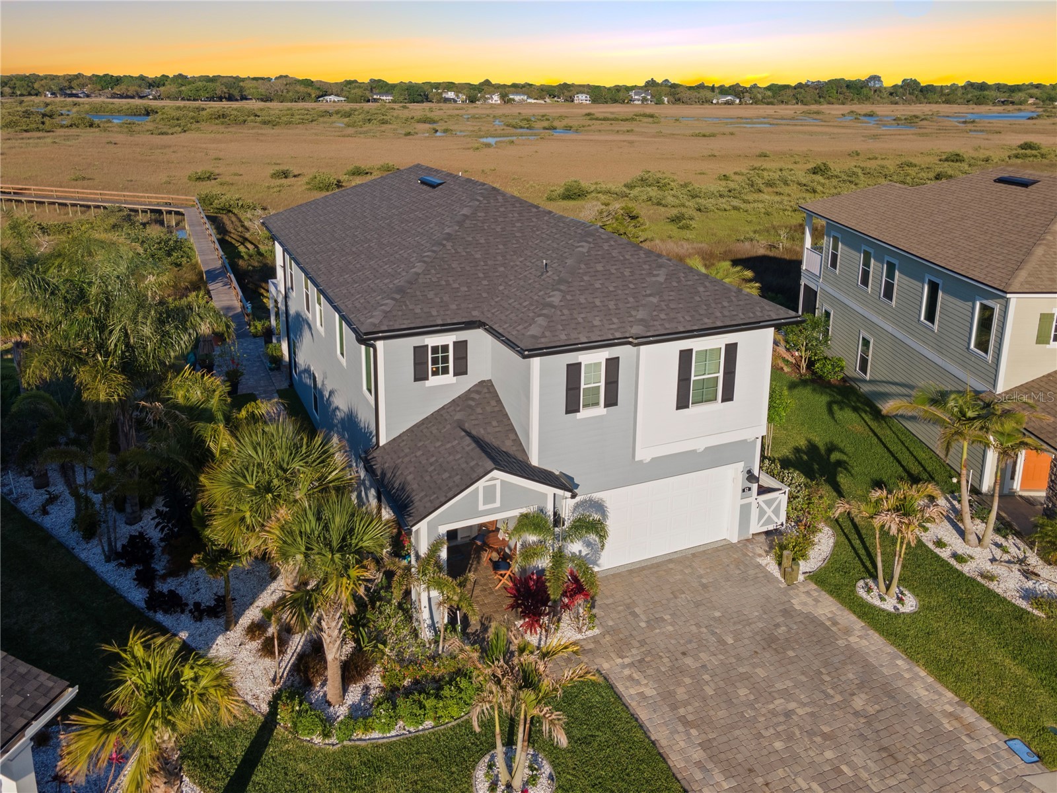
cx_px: 528
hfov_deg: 71.6
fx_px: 733
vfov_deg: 56.8
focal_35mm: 24
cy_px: 396
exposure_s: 1/15
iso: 100
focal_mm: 4.5
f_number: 2.8
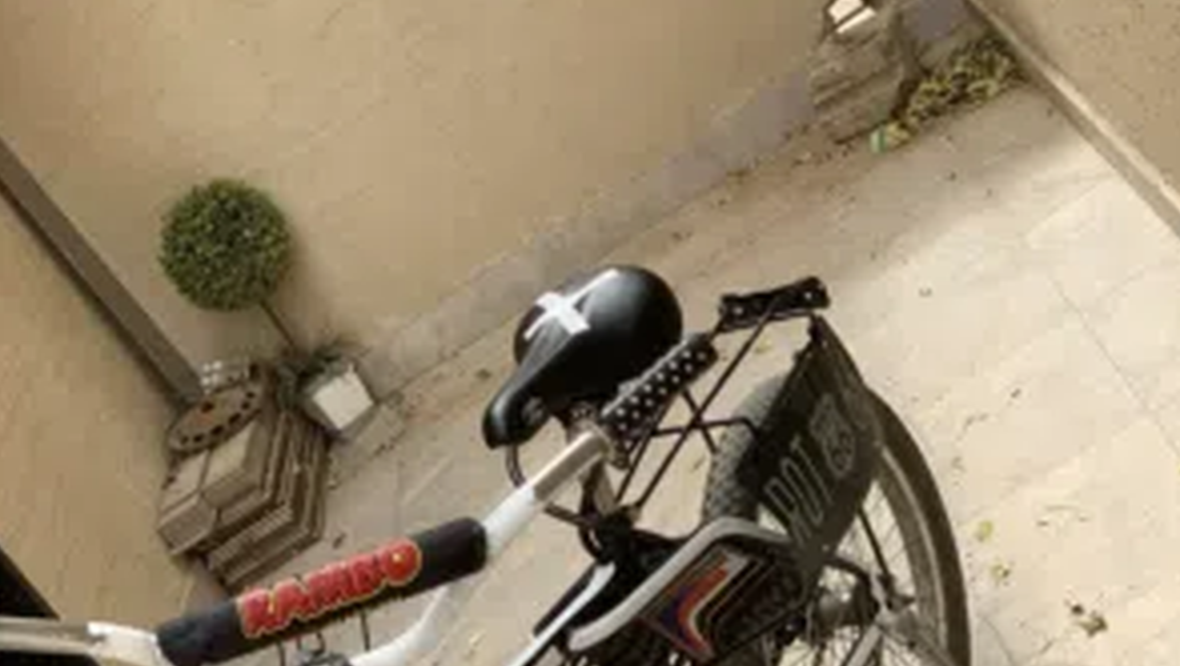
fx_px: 2411
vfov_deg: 15.5
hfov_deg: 27.5
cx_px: 590
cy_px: 618
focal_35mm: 77
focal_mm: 6
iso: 16
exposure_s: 1/285
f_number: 2.4
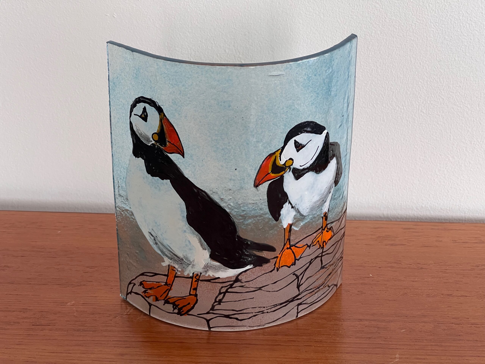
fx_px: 1079
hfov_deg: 25.3
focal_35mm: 77
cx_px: 242
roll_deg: +0.6
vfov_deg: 19.1
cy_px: 182
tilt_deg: -23.3
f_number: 2.8
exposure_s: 1/99
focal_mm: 9
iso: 160
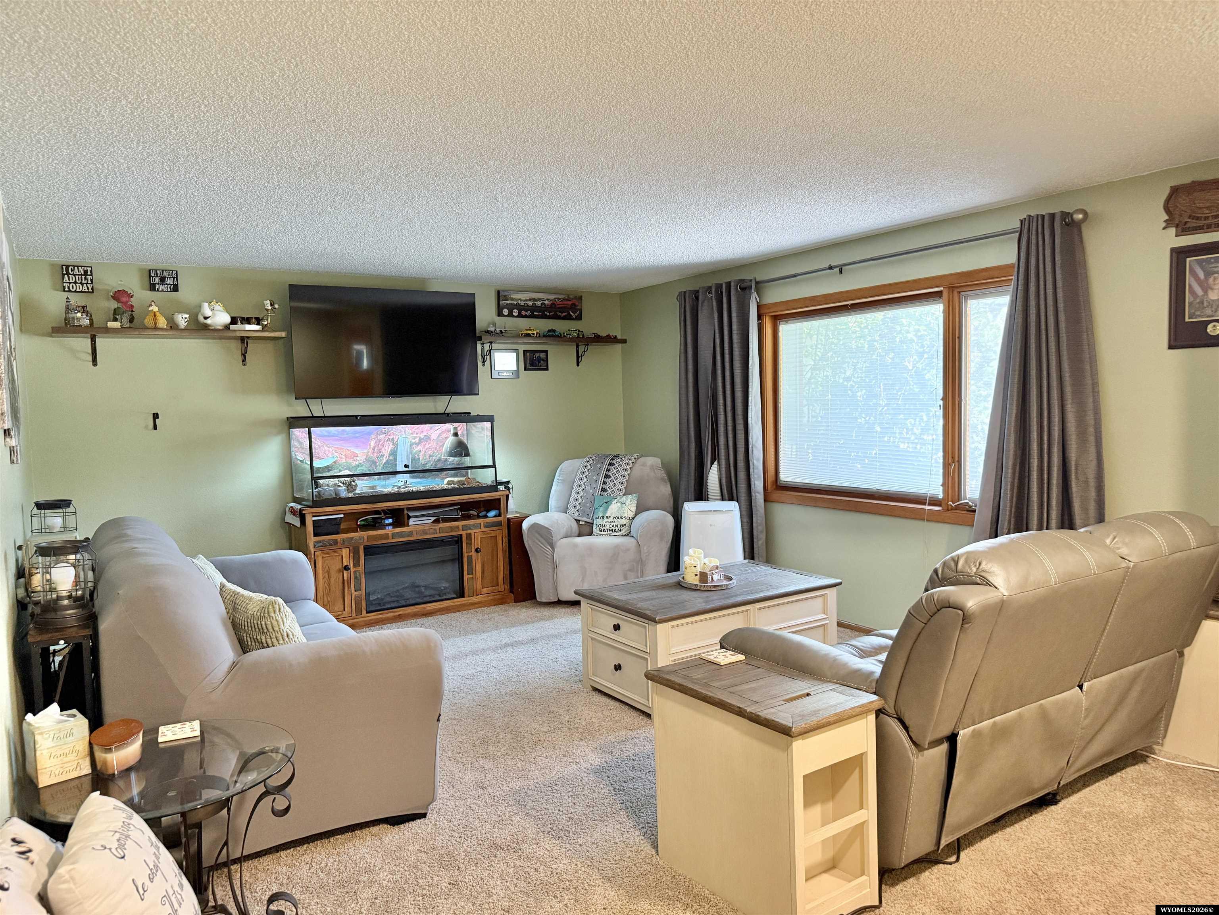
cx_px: 610
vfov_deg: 56.8
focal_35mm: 24
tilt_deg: -4.1
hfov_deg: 71.6
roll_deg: +1.6
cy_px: 458
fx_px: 845
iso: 500
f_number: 1.78
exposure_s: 1/60
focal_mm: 6.76
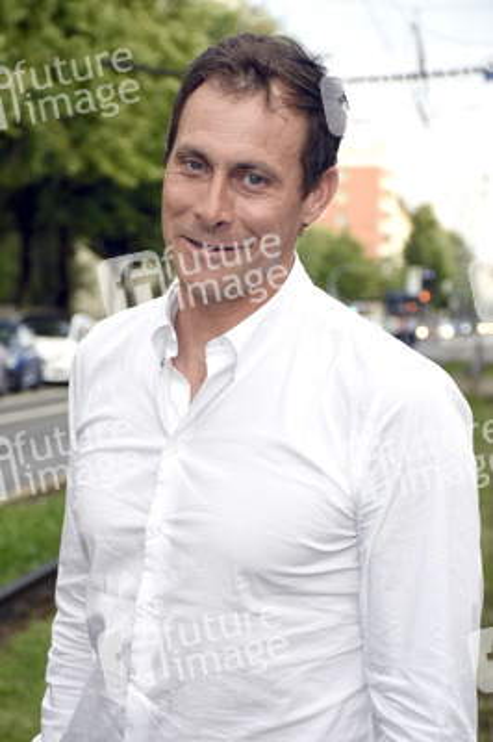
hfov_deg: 12.2
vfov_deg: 18.2
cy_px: 371
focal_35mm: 112
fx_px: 2315
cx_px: 246
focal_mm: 75
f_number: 6.3
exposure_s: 1/160
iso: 1000
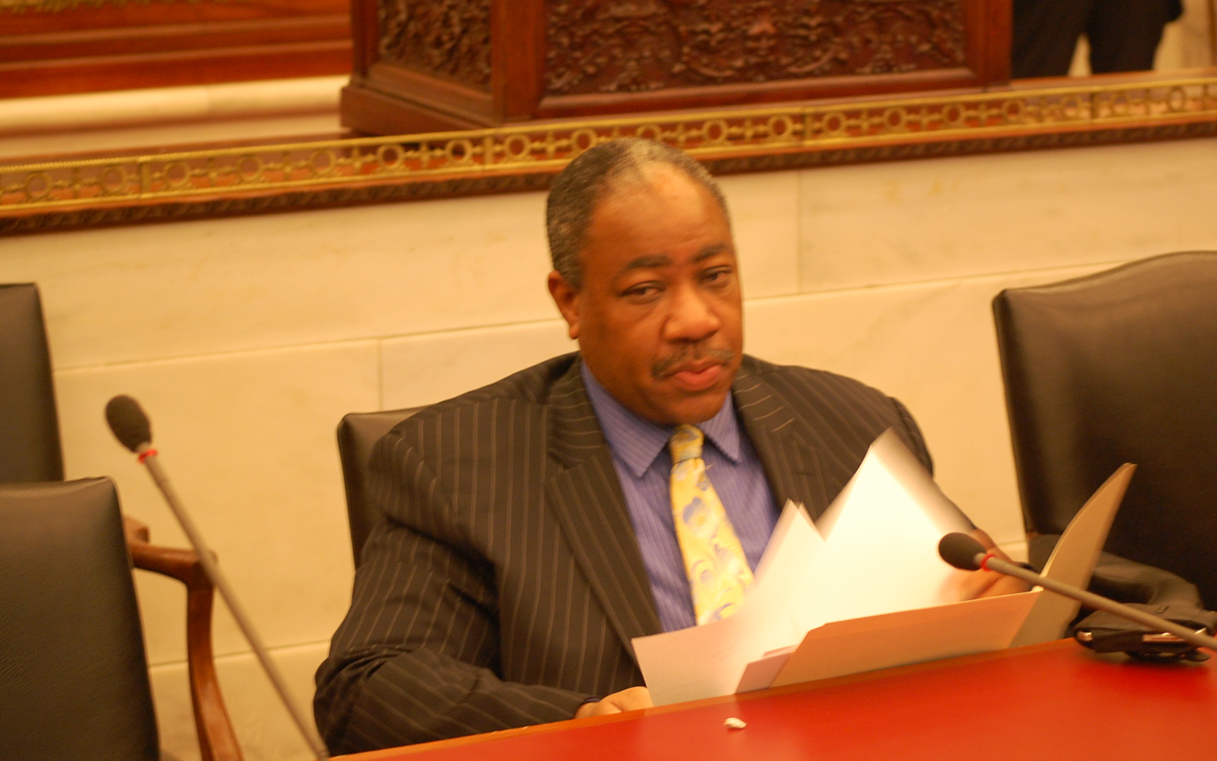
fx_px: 3037
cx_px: 658
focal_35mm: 92
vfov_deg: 14.3
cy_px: 364
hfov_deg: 22.7
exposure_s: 1/10
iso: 800
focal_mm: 55
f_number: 4
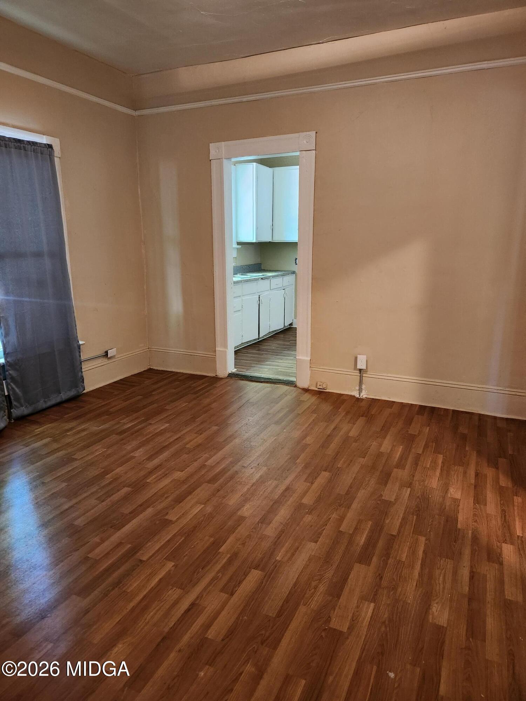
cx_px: 263
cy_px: 350
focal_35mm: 23
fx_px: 466
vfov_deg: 73.9
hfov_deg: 58.9
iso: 640
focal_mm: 5.4
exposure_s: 1/30
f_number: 1.8
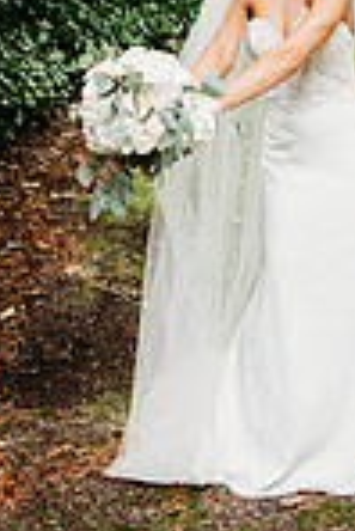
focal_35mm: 73
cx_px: 377
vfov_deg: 25.5
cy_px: -61
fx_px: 1077
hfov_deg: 18.1
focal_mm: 24
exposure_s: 1/160
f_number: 2.5
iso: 160
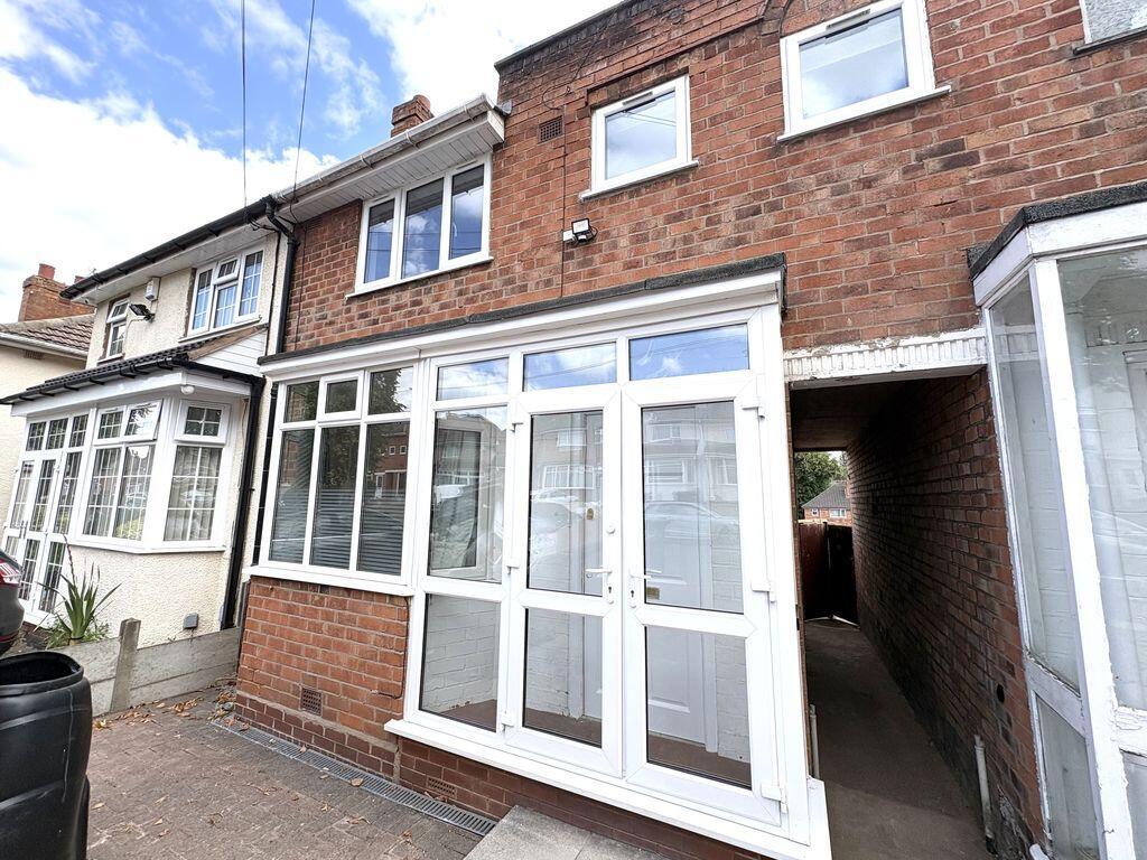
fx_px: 464
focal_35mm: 14
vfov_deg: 85.7
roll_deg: -0.1
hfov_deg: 102.1
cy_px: 430
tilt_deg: +8.2
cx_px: 574
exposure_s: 1/610
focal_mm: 2.22
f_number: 2.2
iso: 40
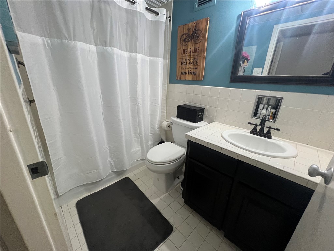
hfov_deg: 106.2
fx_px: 125
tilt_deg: -19.0
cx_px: 167
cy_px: 126
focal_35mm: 13
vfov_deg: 89.9
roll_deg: -2.0
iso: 200
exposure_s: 1/60
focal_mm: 1.57
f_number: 1.8
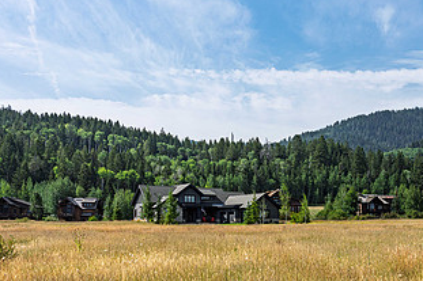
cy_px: 202
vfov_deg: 24.0
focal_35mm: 56
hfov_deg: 34.8
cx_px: 324
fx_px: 658
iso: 200
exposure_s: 1/1000
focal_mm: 30
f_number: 9
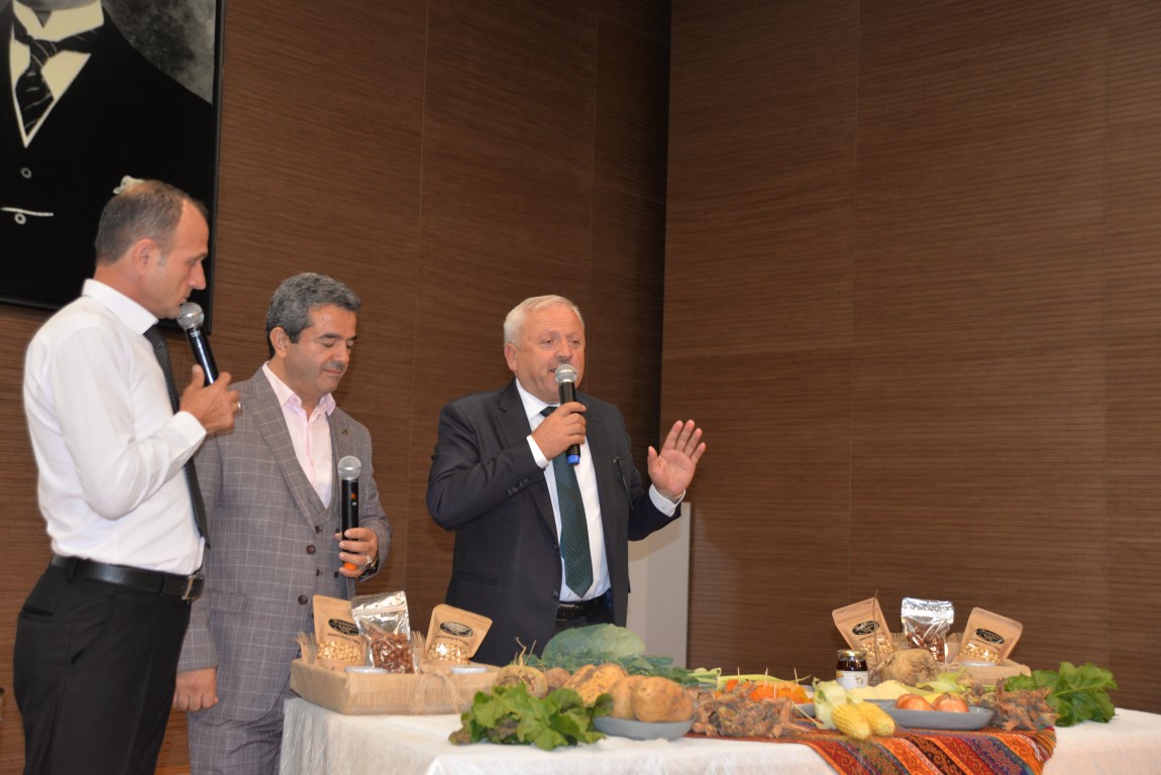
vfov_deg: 29.9
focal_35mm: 45
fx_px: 1452
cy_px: 388
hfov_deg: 43.6
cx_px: 580
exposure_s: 1/60
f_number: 3.5
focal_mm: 45
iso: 800
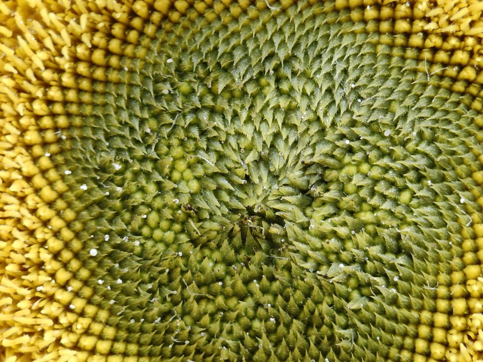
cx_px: 242
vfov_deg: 10.6
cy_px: 181
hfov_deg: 14.1
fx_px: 1953
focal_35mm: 140
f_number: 2.55
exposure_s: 1/33.3
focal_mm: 13.3
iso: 480
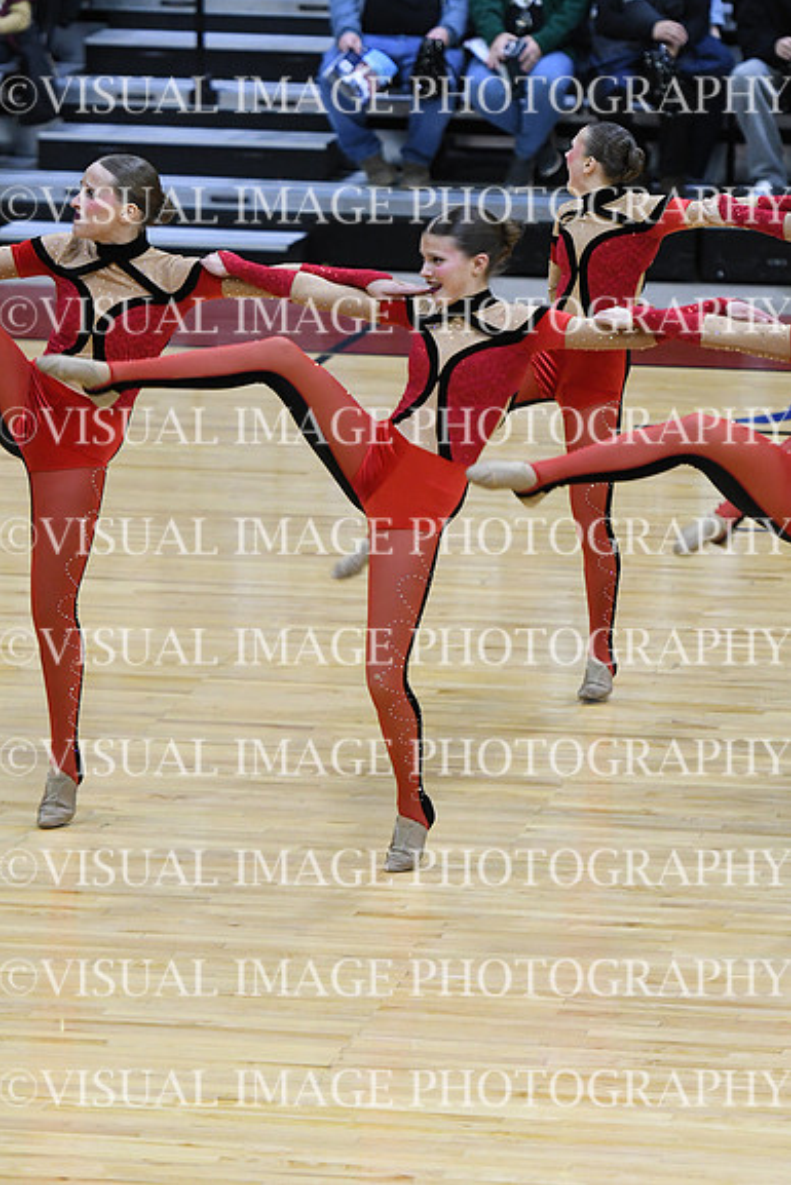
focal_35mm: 211
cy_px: 591
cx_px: 396
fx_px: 6949
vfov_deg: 9.8
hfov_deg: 6.5
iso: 3200
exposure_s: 1/400
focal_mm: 140
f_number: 2.8
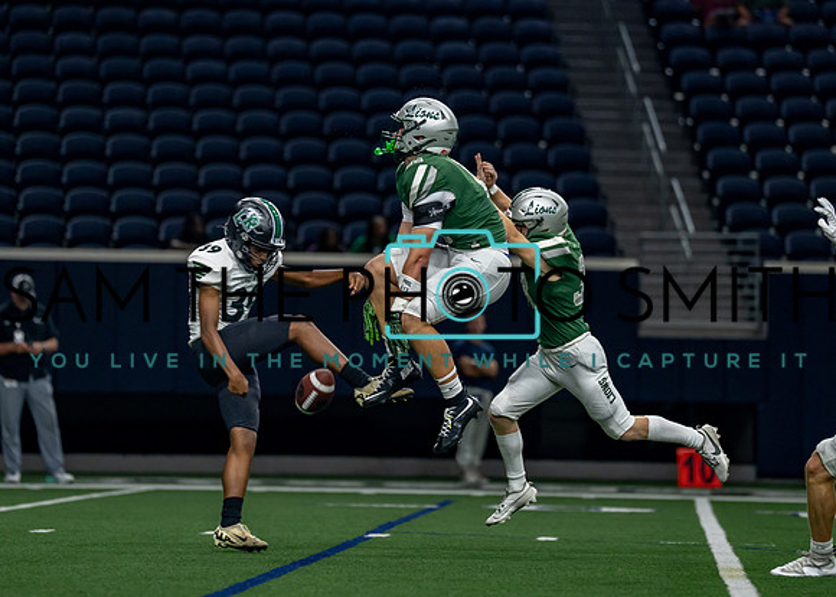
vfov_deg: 5.4
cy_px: 261
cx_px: 402
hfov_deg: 7.6
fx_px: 6294
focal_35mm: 265
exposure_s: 1/1000
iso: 1600
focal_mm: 197
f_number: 2.8
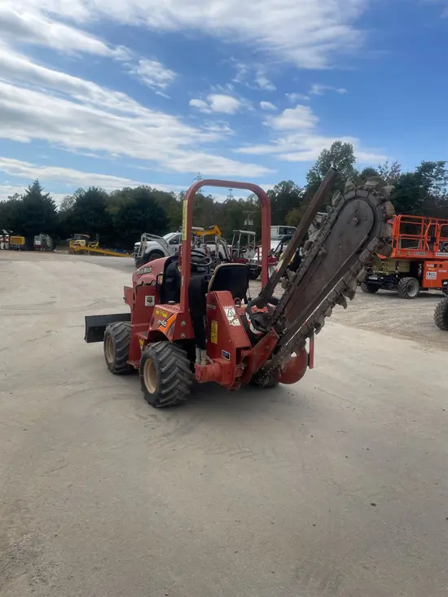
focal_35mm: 26
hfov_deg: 53.1
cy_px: 298
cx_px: 224
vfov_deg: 67.3
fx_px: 449
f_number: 1.6
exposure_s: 1/5556
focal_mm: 4.2
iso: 50
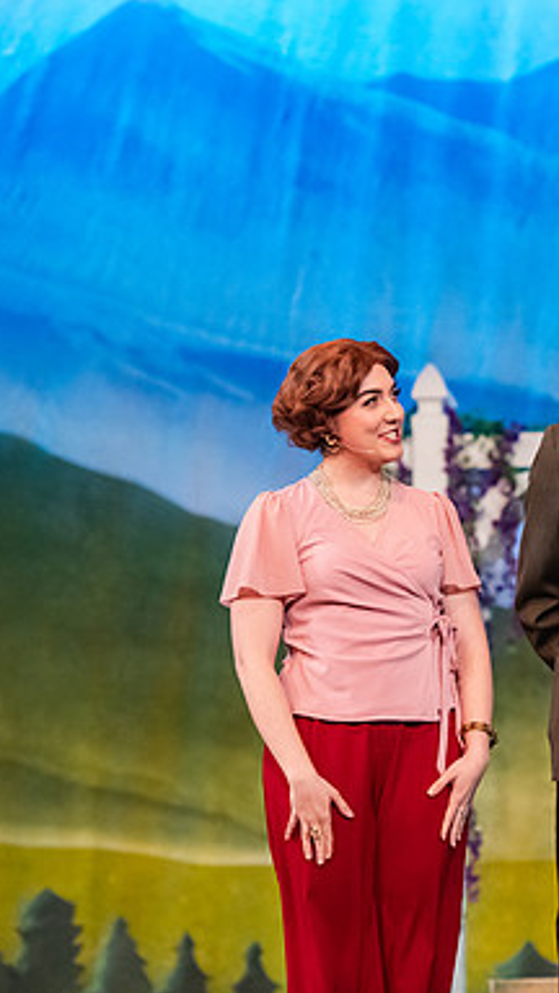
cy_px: 495
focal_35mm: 206
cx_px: 525
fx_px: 5428
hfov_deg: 5.9
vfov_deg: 10.5
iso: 4000
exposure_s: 1/250
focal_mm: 130
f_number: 3.2
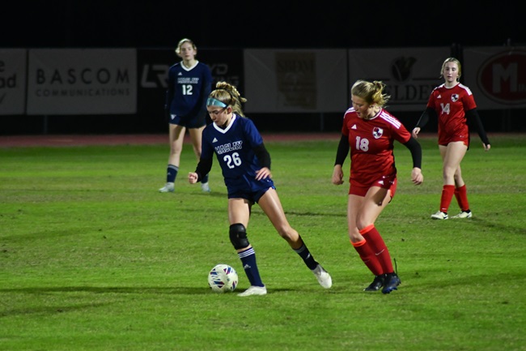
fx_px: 5477
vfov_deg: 3.7
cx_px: 263
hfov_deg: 5.5
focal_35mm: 375
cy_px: 176
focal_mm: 250
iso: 3600
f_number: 5
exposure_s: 1/250
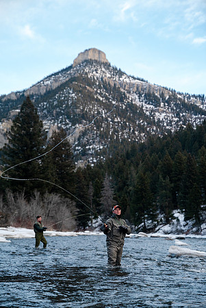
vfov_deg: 32.9
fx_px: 522
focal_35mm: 61
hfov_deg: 22.3
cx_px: 103
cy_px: 154
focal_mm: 61
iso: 1000
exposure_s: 1/640
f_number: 3.2
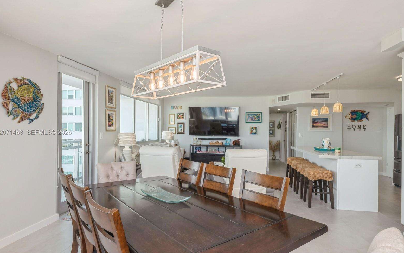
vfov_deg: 57.3
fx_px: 231
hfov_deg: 82.3
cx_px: 198
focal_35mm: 21
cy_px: 133
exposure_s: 1/50
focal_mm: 20
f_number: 10
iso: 200
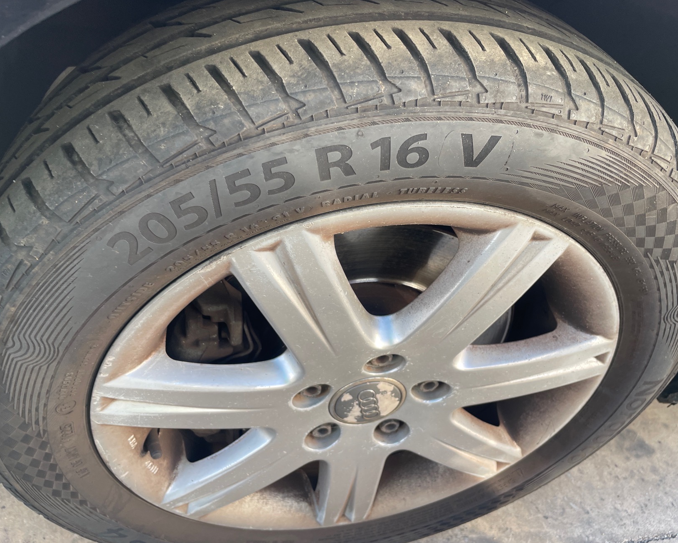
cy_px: 267
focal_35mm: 28
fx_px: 562
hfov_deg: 62.2
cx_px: 355
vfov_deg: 51.5
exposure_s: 1/121
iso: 32
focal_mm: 4.2
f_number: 1.6
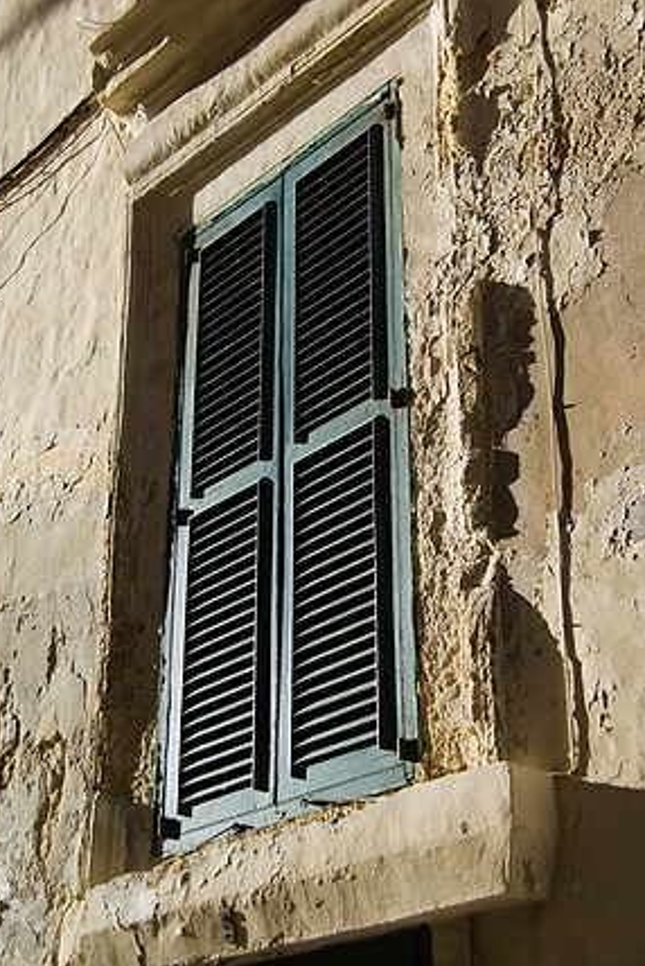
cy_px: 469
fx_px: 1640
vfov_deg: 32.8
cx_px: 308
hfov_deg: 22.2
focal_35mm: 61
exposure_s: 1/90
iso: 140
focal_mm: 38.75
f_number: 6.7
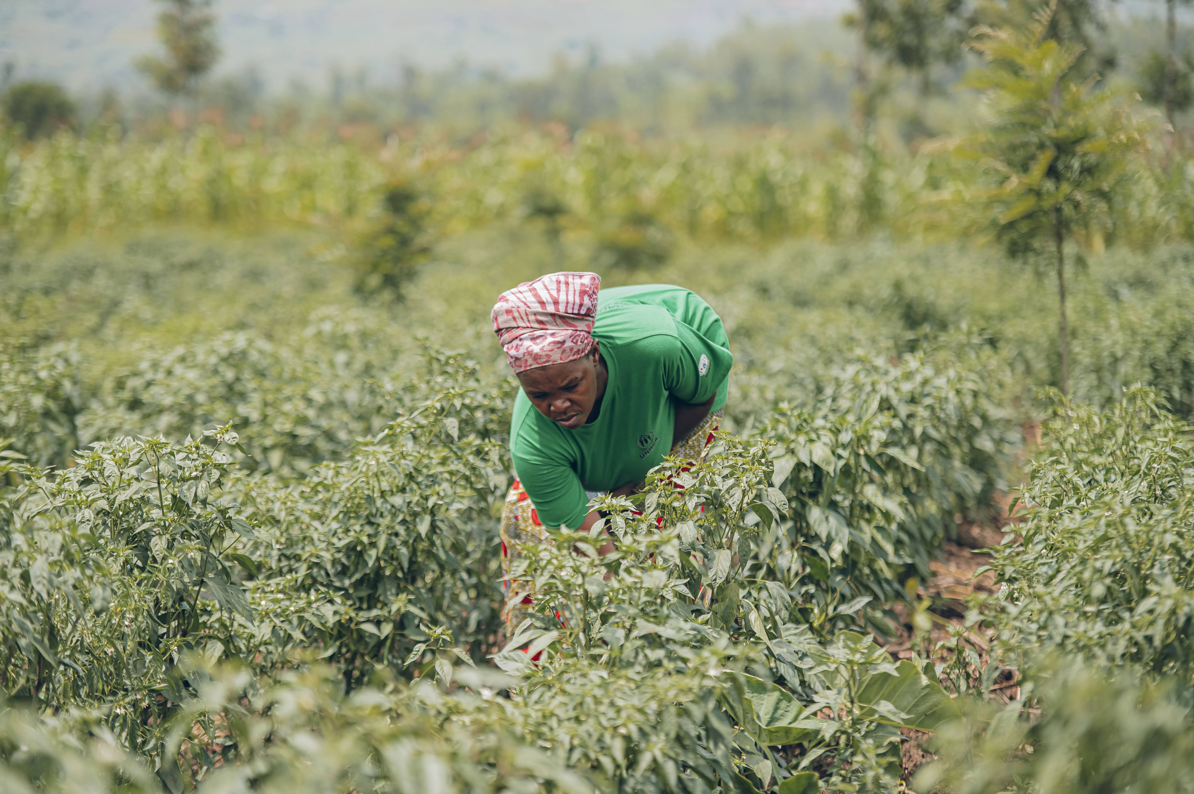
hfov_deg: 18.3
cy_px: 397
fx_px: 3712
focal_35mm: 112
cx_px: 597
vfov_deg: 12.2
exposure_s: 1/1000
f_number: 2.8
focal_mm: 112
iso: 250
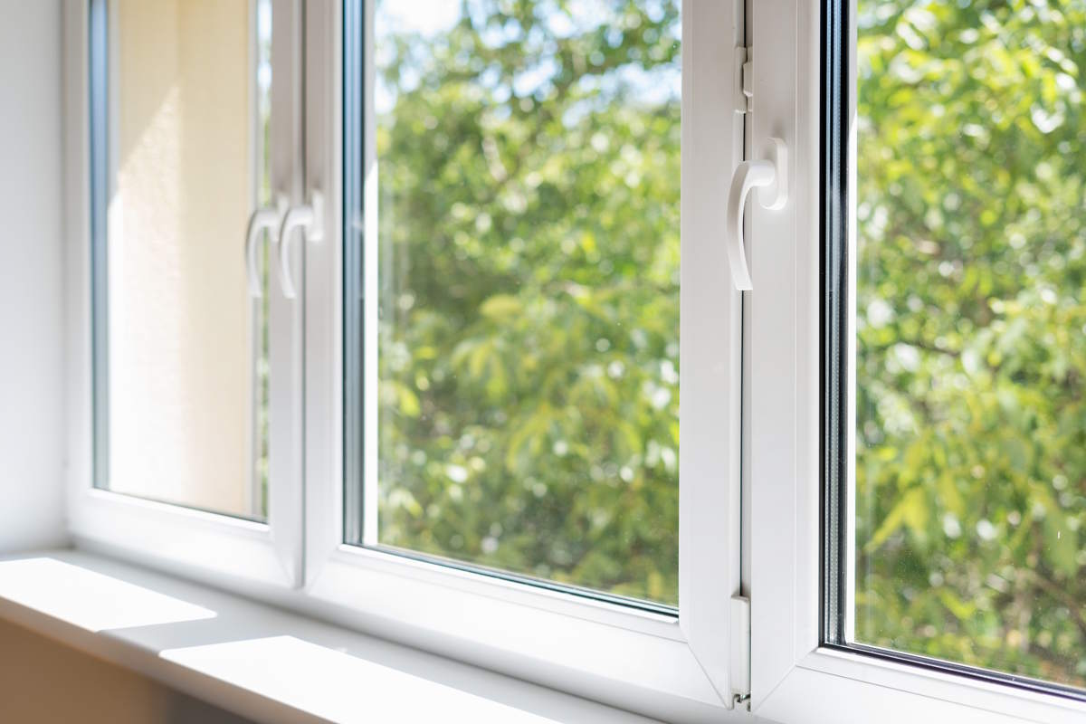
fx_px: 1508
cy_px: 362
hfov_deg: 39.6
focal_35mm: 50
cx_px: 543
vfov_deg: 27.0
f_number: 2.8
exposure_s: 1/100
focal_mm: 50
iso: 64
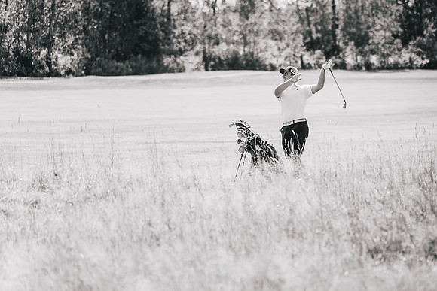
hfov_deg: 10.6
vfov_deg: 7.1
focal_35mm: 193
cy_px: 110
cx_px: 282
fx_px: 2348
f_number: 2.8
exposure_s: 1/1000
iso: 100
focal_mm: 150
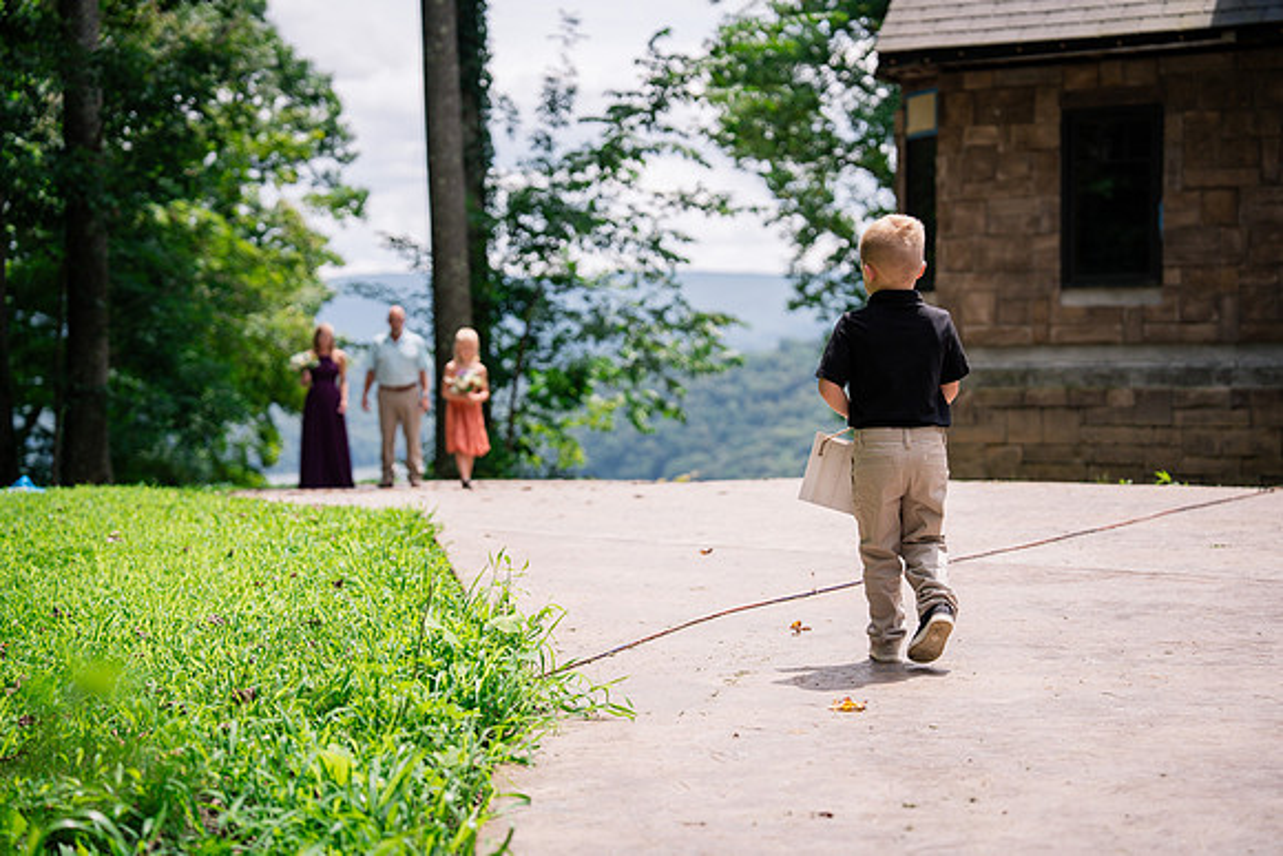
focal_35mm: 70
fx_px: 2495
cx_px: 642
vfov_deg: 19.5
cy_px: 428
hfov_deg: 28.8
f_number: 2.8
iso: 160
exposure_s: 1/2000
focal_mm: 70
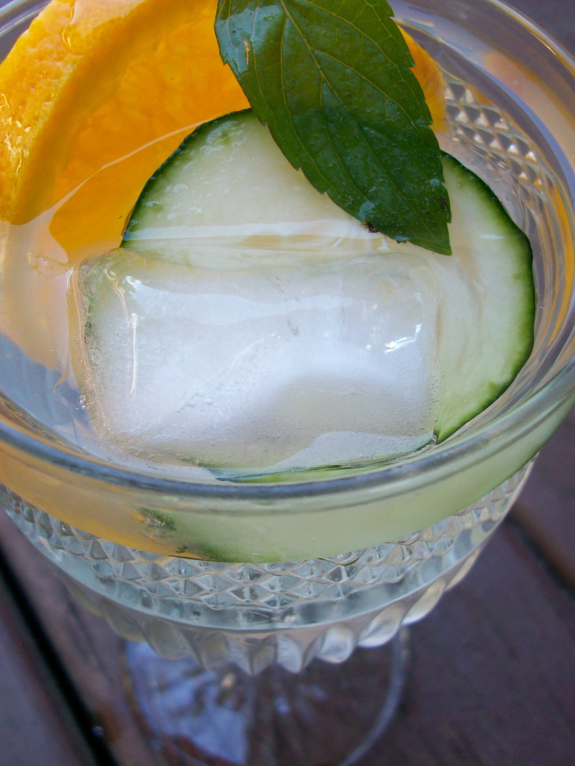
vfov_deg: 54.0
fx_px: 753
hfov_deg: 41.8
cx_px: 288
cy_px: 383
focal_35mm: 34
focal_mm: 5.7
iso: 80
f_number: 2.8
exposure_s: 1/84.3
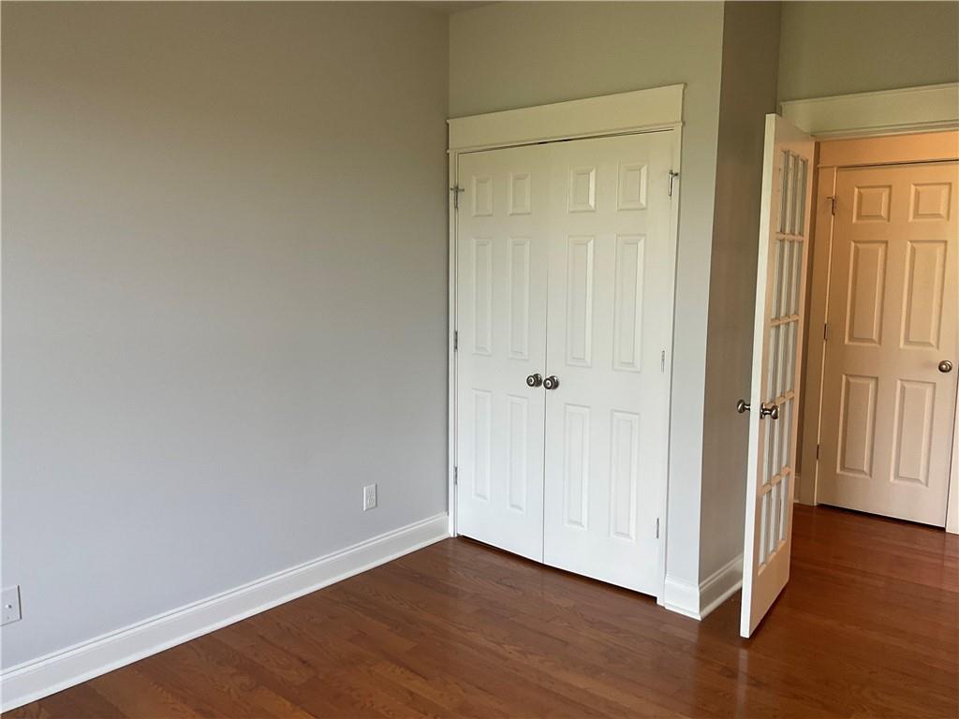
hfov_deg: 61.7
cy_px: 360
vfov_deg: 48.2
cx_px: 480
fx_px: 803
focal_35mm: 29
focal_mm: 3
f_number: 1.8
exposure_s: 1/60
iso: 50
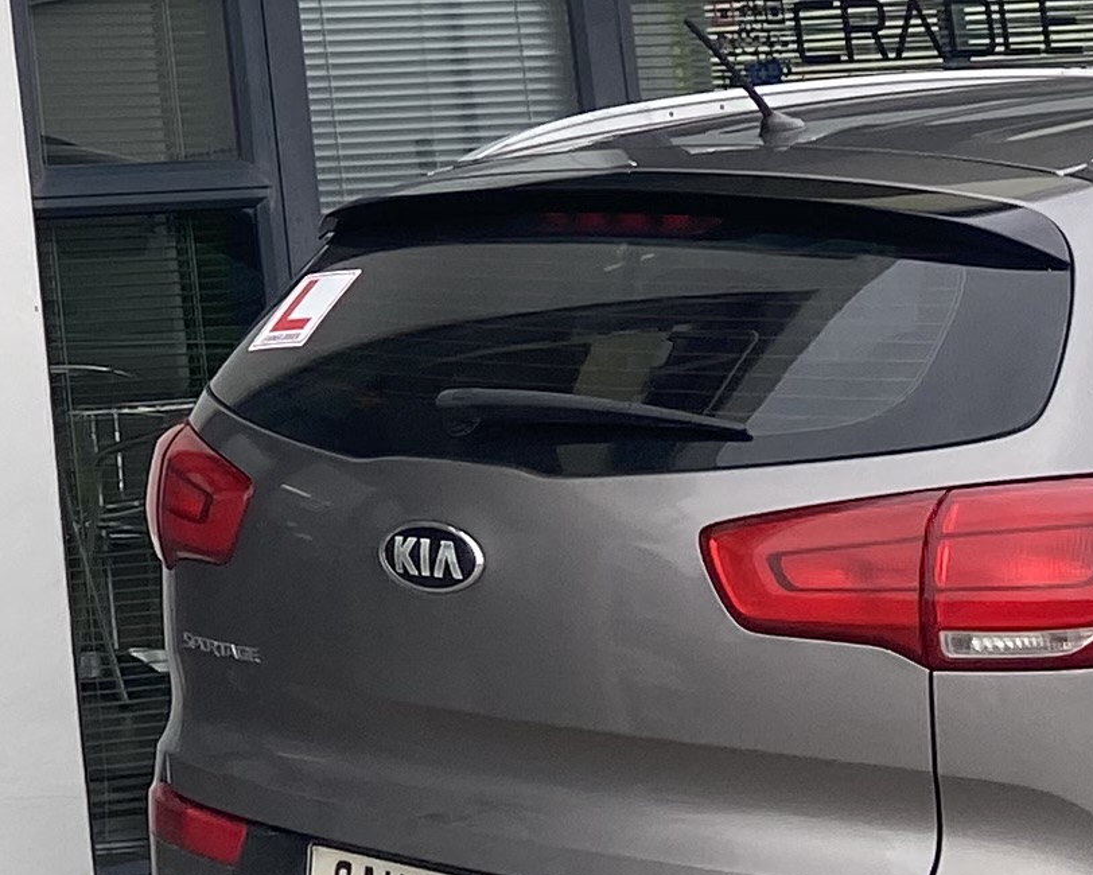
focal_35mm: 126
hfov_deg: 13.4
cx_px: -1001
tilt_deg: +12.8
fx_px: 4077
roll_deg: +2.4
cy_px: -648
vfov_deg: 11.5
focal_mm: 4.25
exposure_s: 1/343
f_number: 1.8
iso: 32
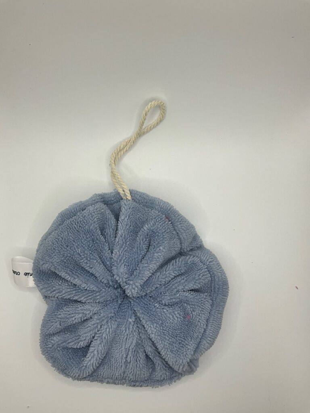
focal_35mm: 29
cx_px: 155
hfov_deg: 48.2
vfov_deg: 61.7
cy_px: 206
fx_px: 346
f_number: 1.8
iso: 25
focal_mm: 3
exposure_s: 1/259
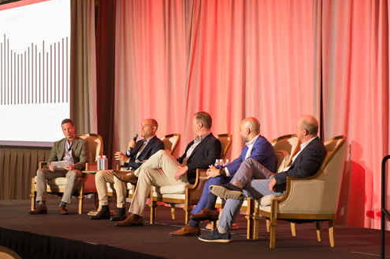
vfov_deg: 12.8
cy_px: 130
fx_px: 1159
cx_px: 197
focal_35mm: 107
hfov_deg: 19.1
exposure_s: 1/60
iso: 1600
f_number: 3.2
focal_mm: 70
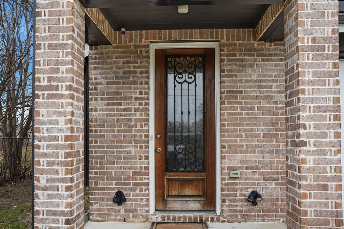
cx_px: 172
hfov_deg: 63.3
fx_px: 279
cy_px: 114
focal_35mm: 29
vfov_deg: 44.7
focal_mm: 29.2
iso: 640
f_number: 7.1
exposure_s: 1/125
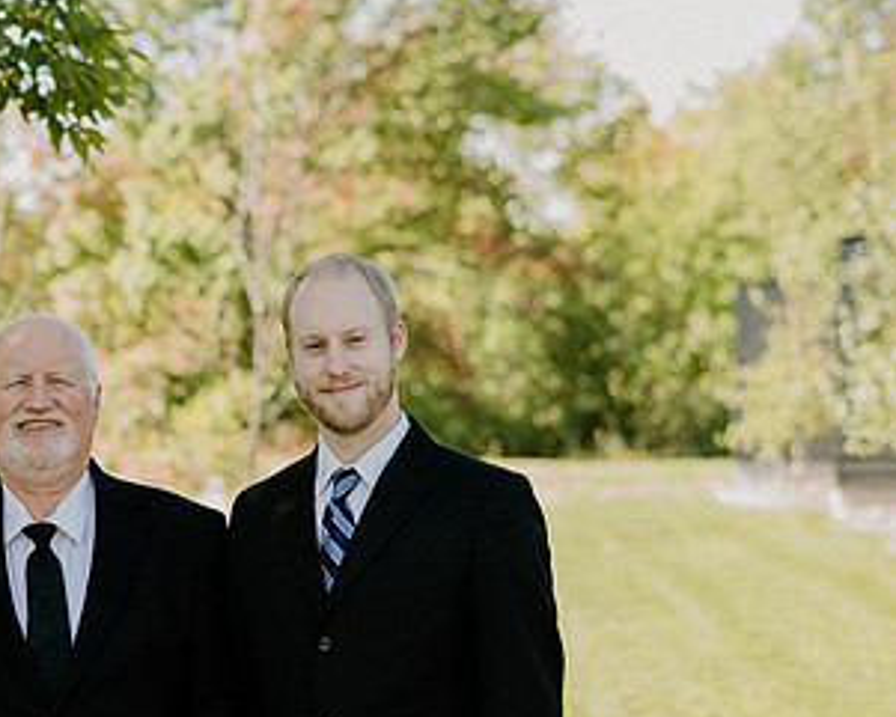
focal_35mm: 117
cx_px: -39
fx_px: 3104
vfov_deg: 13.1
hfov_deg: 16.0
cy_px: 598
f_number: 3.2
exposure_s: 1/640
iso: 400
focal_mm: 58
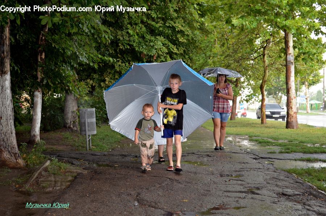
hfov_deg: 35.1
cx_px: 163
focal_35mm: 57
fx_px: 515
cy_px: 108
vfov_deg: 23.7
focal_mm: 38
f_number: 5
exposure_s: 1/60
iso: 720
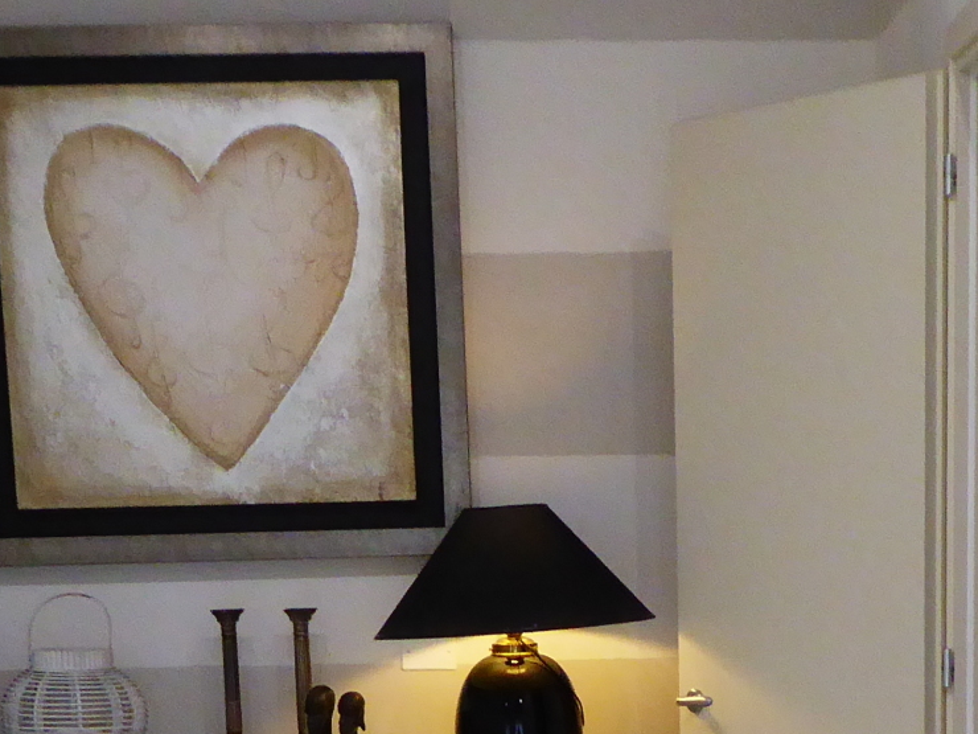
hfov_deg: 21.7
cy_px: 1157
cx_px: 679
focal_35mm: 90
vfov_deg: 15.0
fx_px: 2543
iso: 400
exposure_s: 1/40
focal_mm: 4.7
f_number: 3.4
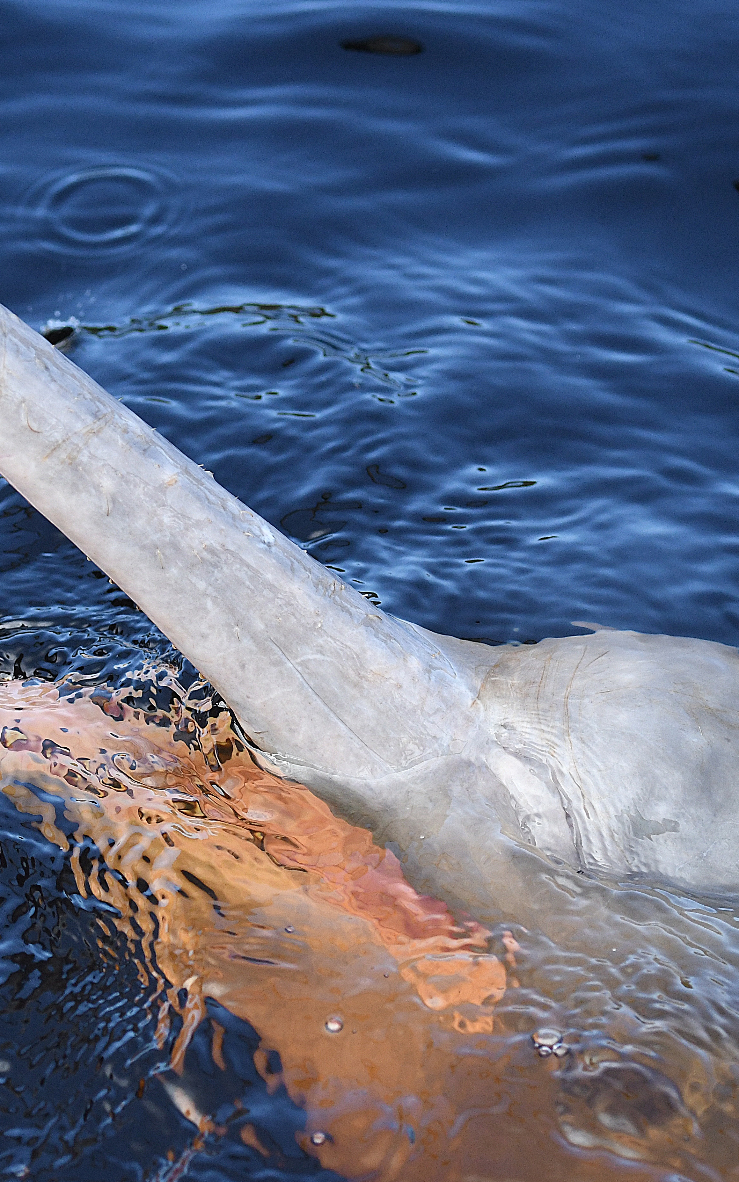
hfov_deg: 3.7
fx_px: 11465
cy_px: 591
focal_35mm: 356
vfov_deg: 5.9
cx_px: 212
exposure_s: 1/1250
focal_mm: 155
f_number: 5.6
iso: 1250
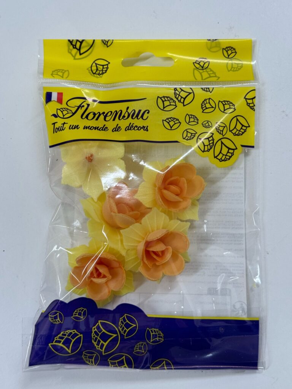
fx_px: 540
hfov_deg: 30.3
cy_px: 194
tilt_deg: -78.4
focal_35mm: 48
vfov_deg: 39.7
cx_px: 146
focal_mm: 6.86
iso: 100
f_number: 1.78
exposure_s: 1/100
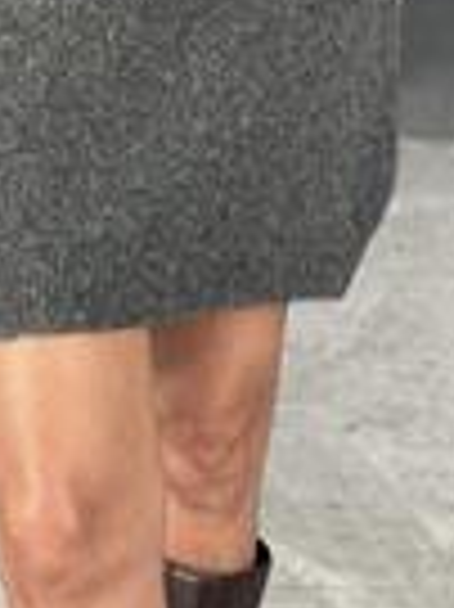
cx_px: 117
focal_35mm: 180
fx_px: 3153
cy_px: -513
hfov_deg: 8.2
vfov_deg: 10.3
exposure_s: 1/80
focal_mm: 6.86
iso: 125
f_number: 1.78
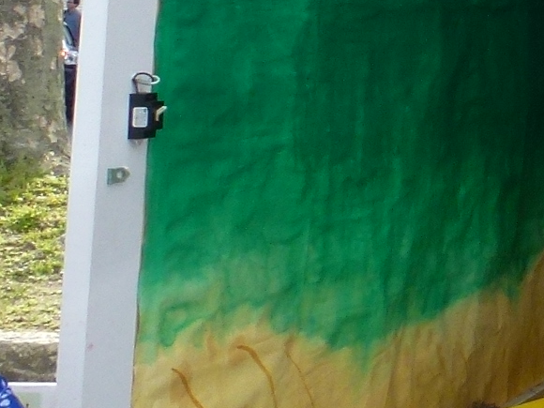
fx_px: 1666
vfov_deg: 13.1
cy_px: -222
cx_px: 1148
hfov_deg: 14.6
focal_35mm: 106
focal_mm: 4.3
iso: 100
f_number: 4
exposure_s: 1/160
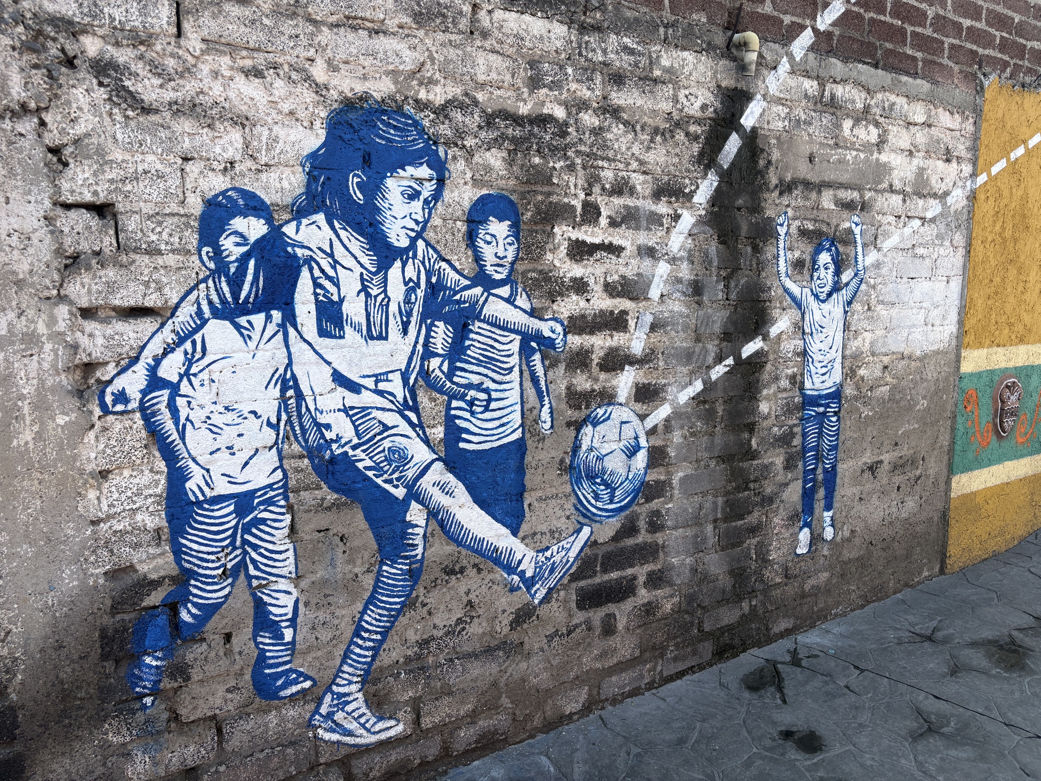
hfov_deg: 67.3
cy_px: 390
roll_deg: +0.4
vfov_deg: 53.1
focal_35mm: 26
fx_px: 782
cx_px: 520
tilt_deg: -7.1
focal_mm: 5.96
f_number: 1.6
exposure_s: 1/641
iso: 50
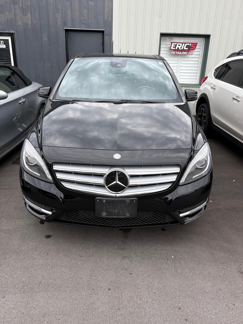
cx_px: 122
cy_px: 162
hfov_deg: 53.1
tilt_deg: -19.1
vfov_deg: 67.3
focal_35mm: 26
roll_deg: -1.5
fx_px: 243
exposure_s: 1/447
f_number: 1.6
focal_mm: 5.96
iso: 50
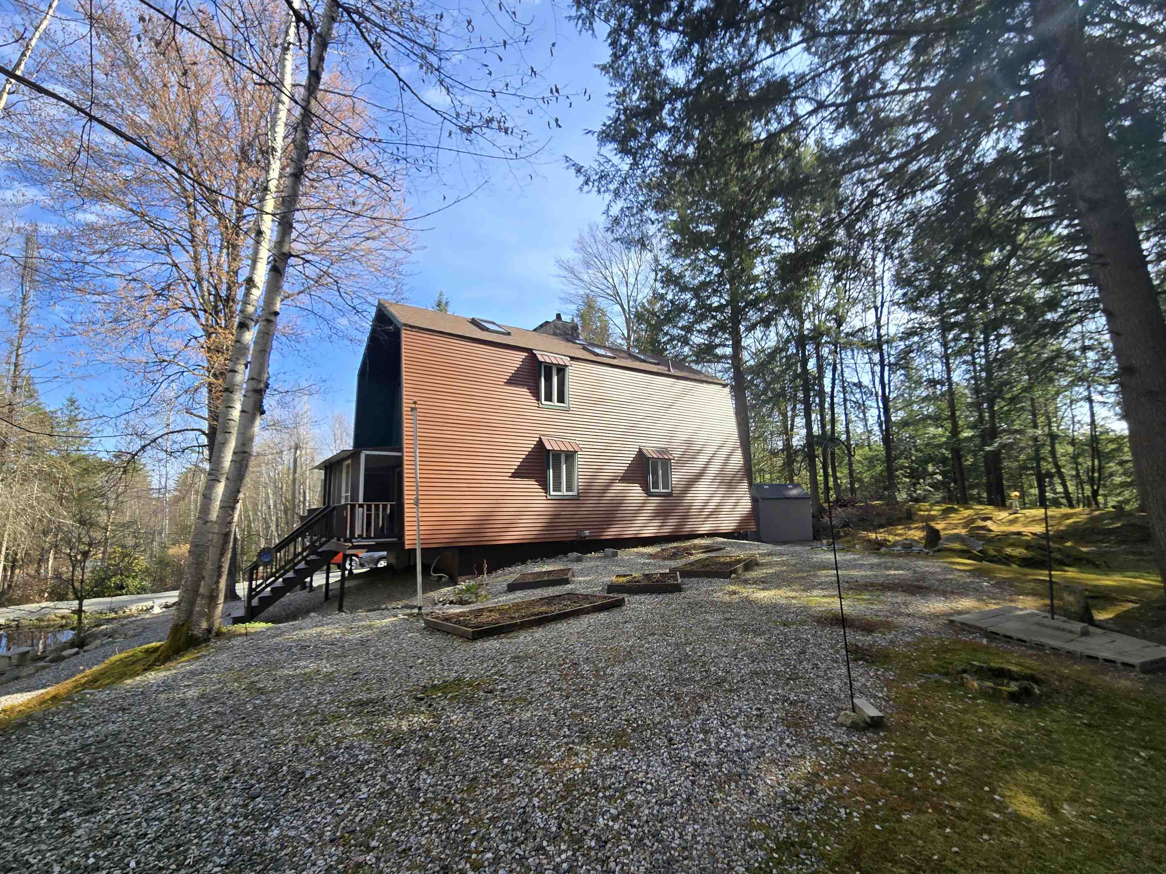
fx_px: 472
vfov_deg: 85.7
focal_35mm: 14
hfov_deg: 102.1
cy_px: 443
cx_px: 584
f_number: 2.2
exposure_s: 1/744
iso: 50
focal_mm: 2.2
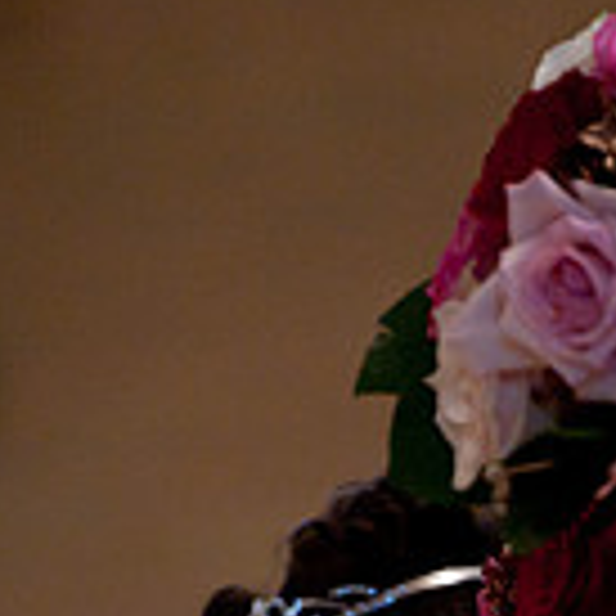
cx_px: 454
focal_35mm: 974
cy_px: 733
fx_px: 19610
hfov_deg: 1.8
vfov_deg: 1.8
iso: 3200
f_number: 5.6
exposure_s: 1/60
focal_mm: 270
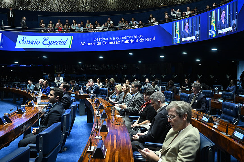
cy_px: 81
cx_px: 122
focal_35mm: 35
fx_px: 237
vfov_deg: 37.7
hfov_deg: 54.5
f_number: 5
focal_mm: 35
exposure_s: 1/125
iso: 4000
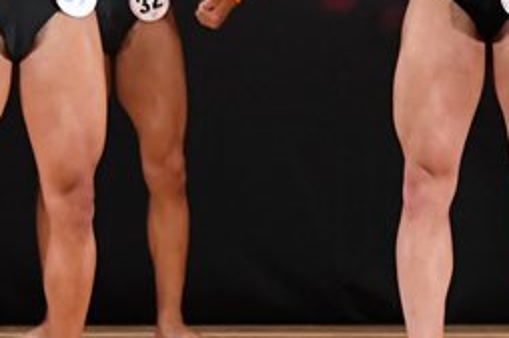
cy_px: 56
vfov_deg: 2.2
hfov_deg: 3.3
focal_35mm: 616
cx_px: 472
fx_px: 8704
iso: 3200
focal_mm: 135
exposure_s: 1/400
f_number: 5.6
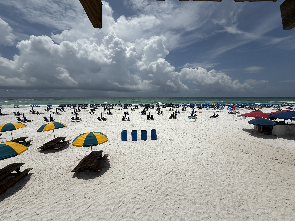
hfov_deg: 102.1
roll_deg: +0.8
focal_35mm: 14
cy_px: 110
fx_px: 119
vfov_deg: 85.7
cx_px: 148
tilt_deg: -7.9
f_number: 2.2
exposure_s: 1/7634
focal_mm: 2.22
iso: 40
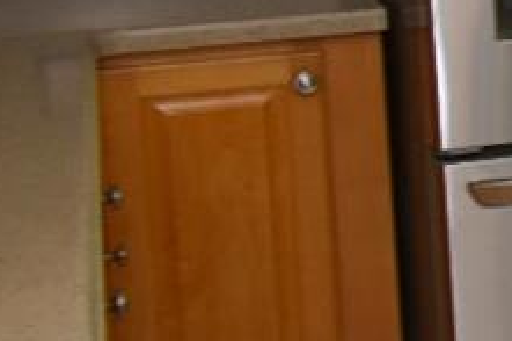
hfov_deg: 11.1
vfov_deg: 12.9
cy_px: -111
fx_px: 1450
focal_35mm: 102
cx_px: 1573
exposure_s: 1/60
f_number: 4
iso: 320
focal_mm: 10
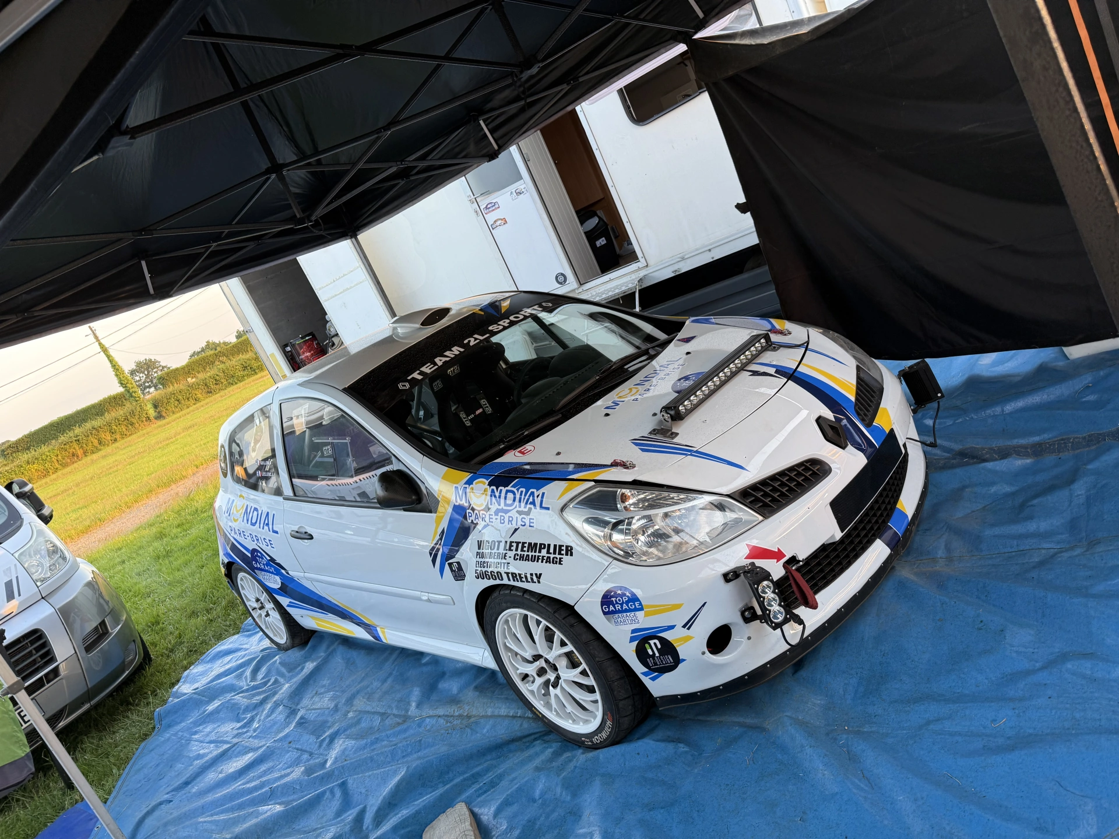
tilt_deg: -11.0
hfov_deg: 71.6
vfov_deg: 56.8
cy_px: 420
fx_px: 776
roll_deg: +28.3
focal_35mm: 24
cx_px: 560
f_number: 1.78
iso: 125
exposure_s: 1/121
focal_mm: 6.76
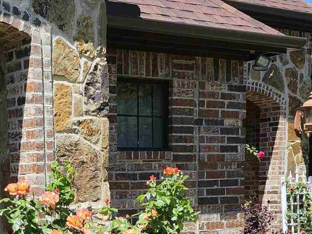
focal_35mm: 86
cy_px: 313
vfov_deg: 16.2
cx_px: 91
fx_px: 775
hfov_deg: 22.6
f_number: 1.8
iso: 25
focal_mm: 5.54
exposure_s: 1/1055
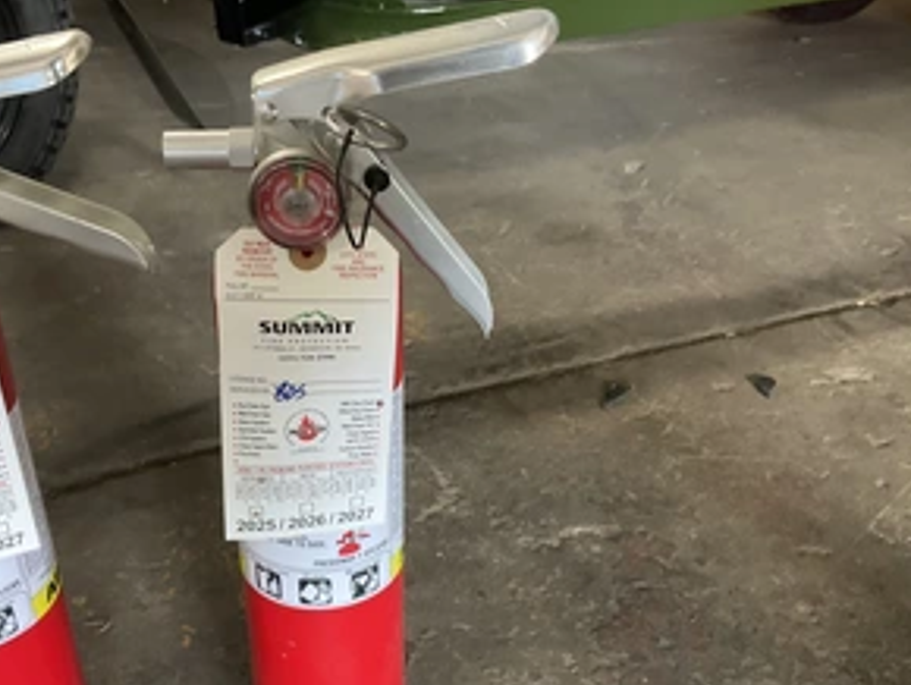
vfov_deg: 35.9
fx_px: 1054
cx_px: 377
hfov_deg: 46.6
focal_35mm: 40
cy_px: 393
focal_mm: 3
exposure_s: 1/40
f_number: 1.8
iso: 200
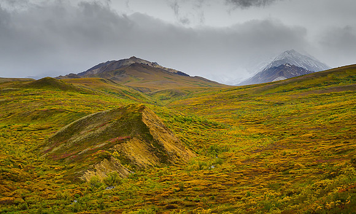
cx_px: 178
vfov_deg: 17.6
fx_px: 692
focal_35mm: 72
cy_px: 100
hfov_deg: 28.8
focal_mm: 70
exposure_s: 1/125
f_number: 22
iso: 500
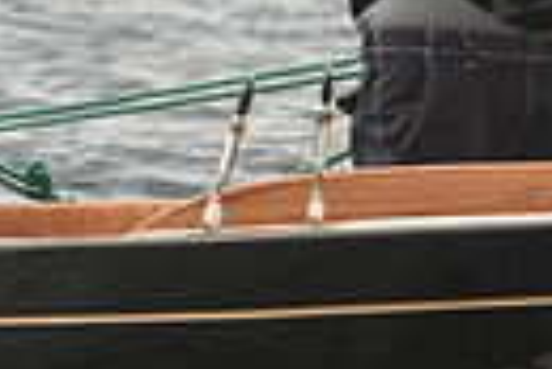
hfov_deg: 1.5
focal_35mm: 1342
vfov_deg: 1.0
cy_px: 189
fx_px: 20600
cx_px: 263
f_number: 8
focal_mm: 300
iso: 400
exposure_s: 1/640
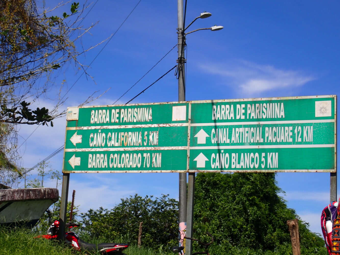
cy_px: 128
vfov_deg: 20.7
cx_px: 170
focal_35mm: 71
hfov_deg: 27.4
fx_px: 697
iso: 100
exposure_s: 1/640
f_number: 5.6
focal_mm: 12.73
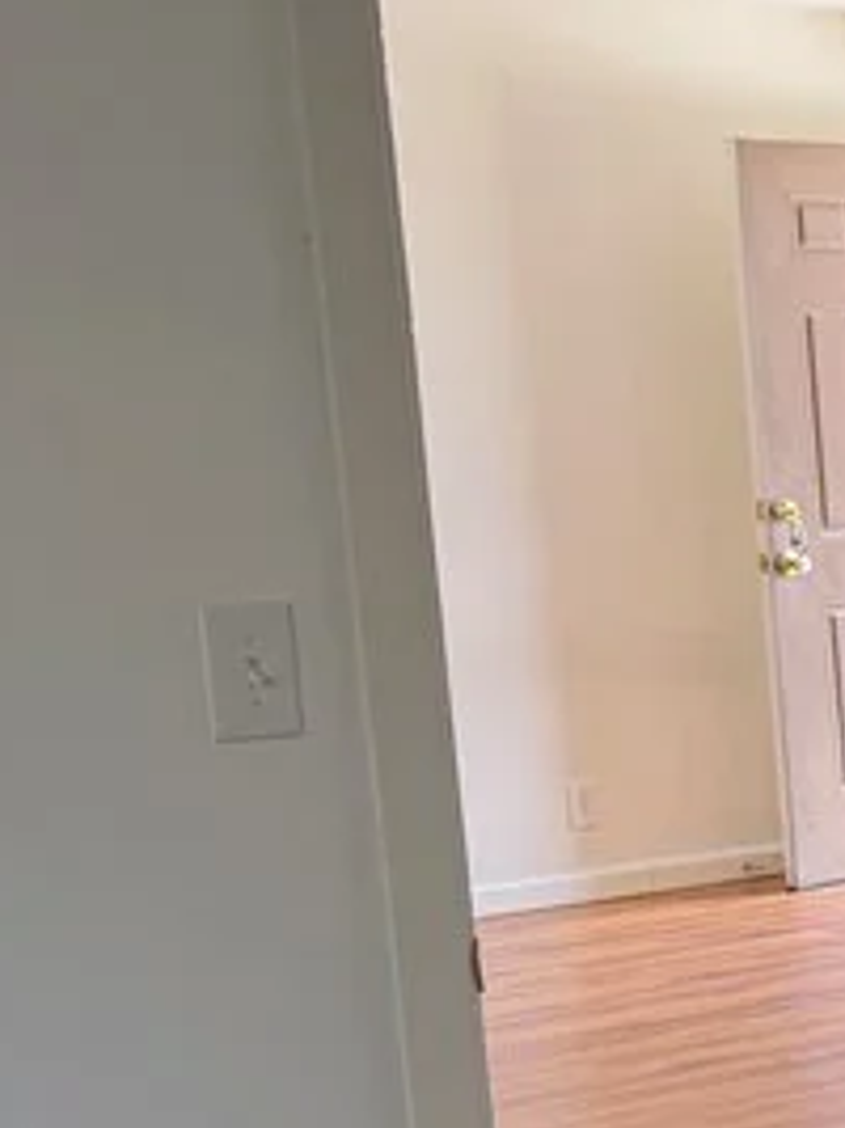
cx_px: 2108
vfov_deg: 21.0
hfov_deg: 12.3
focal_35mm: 92
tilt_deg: -11.1
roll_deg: -0.2
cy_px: 942
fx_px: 2997
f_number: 1.78
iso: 160
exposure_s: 1/121
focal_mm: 6.76
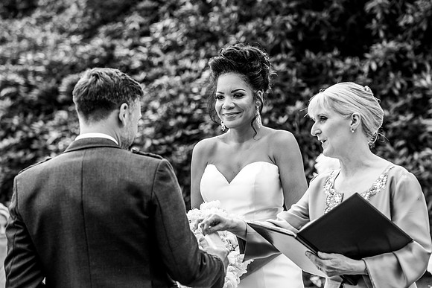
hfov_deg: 13.2
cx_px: 216
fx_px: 1860
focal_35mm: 155
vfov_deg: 8.9
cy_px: 144
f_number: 5.6
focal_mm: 155
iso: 250
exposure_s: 1/320
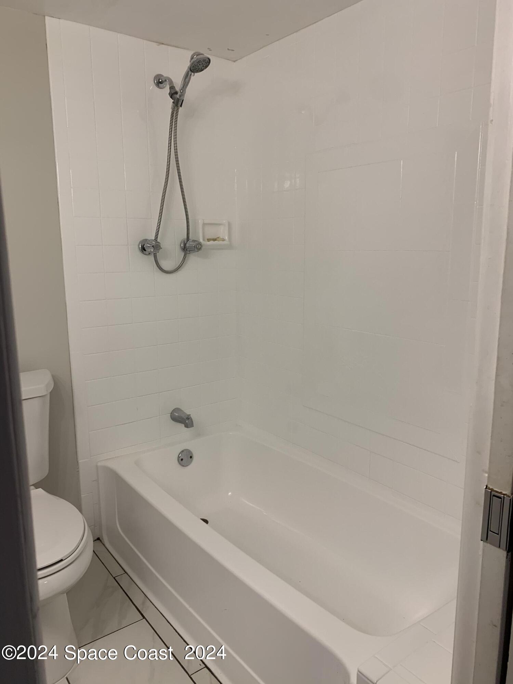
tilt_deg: -10.2
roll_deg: +0.9
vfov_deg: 67.3
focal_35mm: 26
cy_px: 342
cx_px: 256
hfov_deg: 53.1
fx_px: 514
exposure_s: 1/60
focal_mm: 4.25
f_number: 1.8
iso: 50
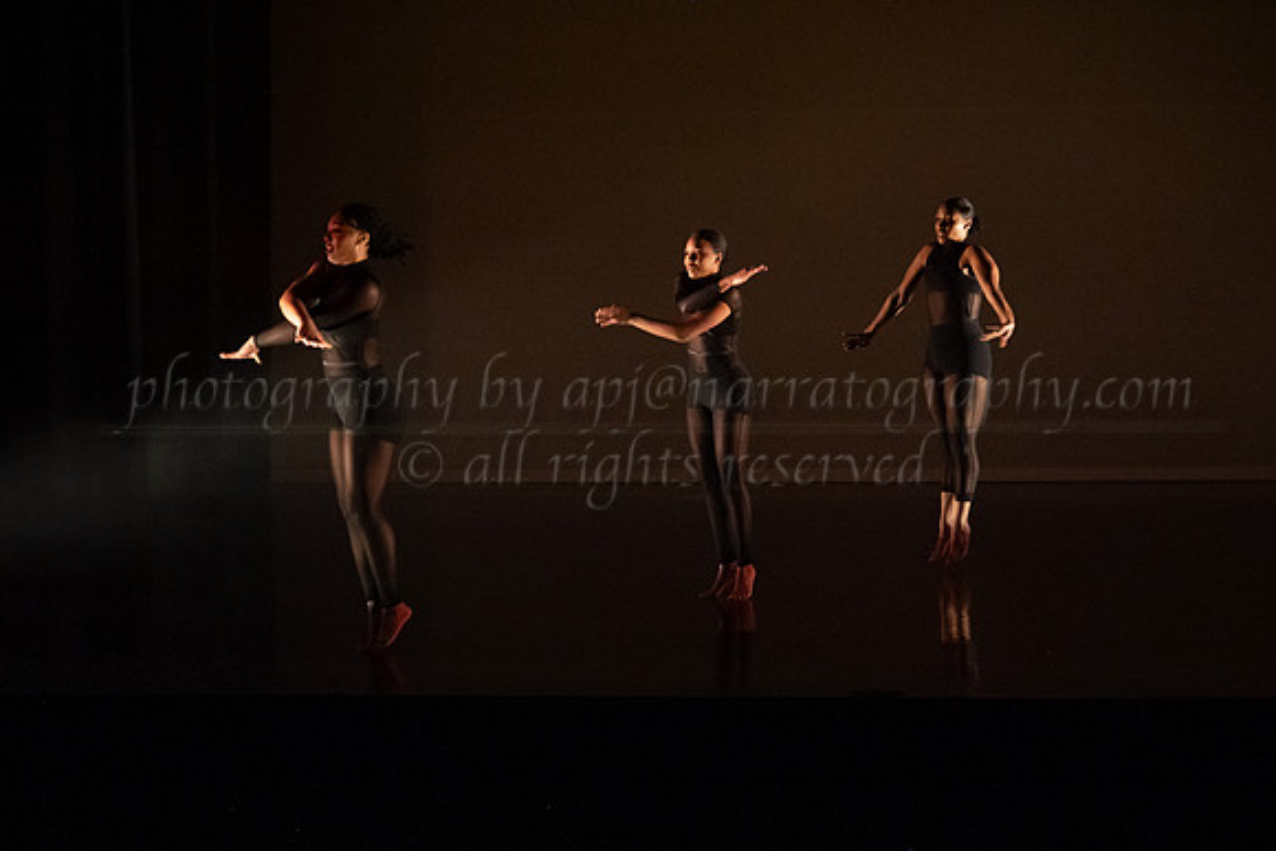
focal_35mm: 87
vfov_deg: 15.8
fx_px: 3075
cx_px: 731
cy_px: 460
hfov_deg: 23.4
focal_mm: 75
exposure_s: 1/320
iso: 4000
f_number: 3.2
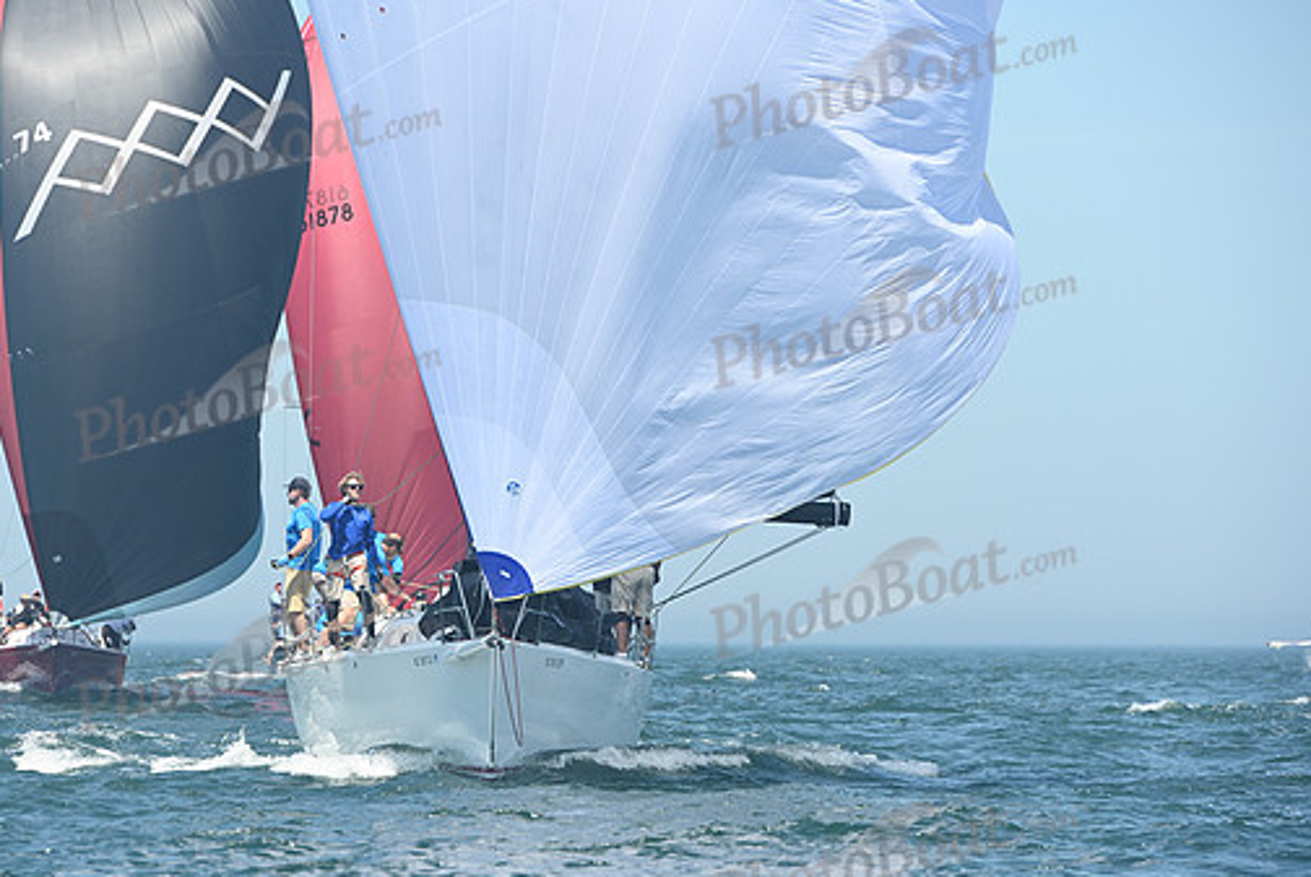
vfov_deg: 6.0
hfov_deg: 8.9
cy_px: 493
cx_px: 577
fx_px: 8383
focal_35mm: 230
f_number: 6.3
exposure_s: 1/1000
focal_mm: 200
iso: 320
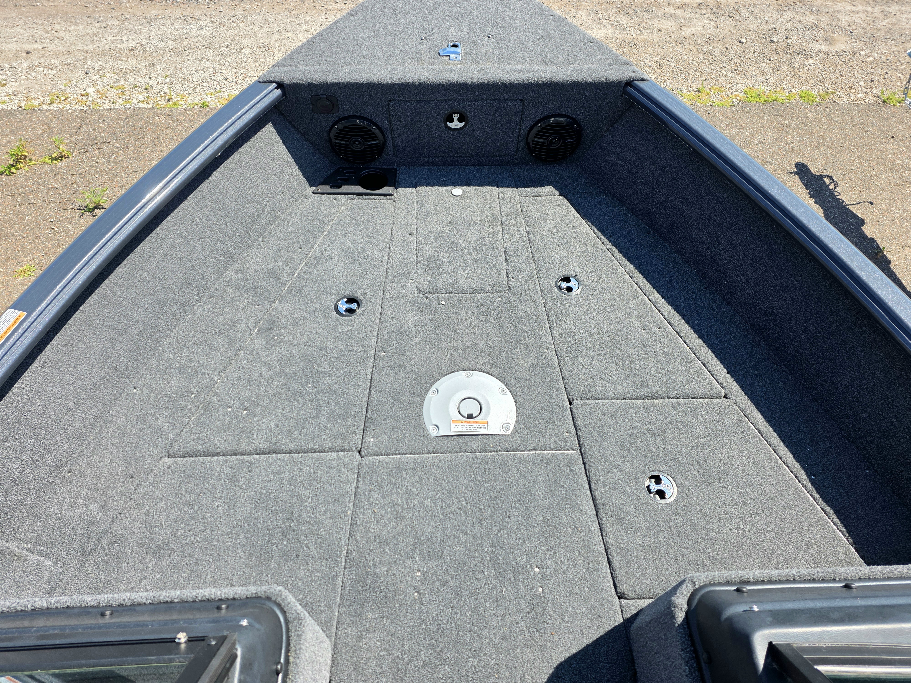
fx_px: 605
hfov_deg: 73.9
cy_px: 342
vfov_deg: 58.9
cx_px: 456
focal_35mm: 23
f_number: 1.7
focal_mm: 6.3
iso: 80
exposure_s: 1/2500
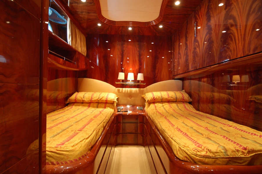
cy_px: 87
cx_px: 131
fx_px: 131
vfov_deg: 67.3
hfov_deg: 90.0
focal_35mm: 18
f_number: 4.5
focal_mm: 12
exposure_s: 1/15
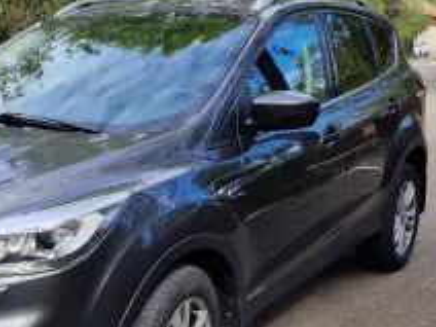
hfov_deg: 45.3
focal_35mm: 39
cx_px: 84
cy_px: 226
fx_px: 491
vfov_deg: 36.3
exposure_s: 1/448
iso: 50
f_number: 1.8
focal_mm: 5.4
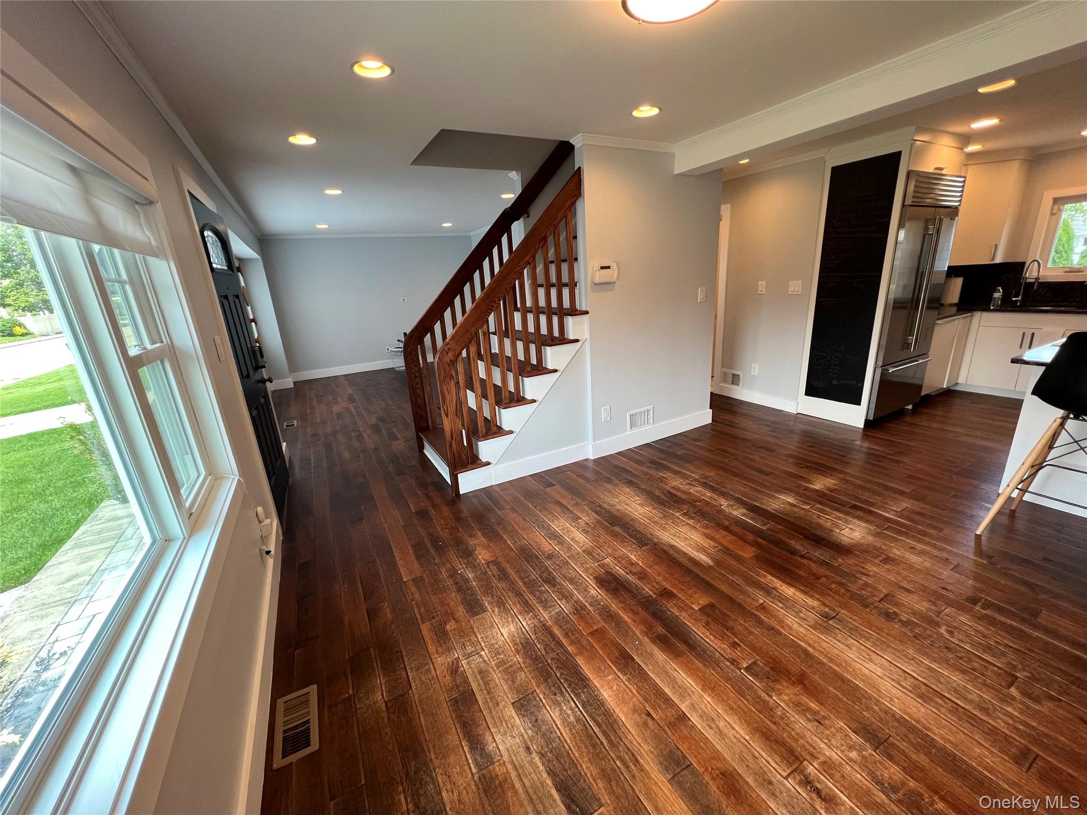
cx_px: 544
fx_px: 408
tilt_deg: -16.0
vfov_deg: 89.9
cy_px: 408
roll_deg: +3.7
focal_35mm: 13
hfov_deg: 106.2
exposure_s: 1/120
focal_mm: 1.57
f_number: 1.8
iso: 160
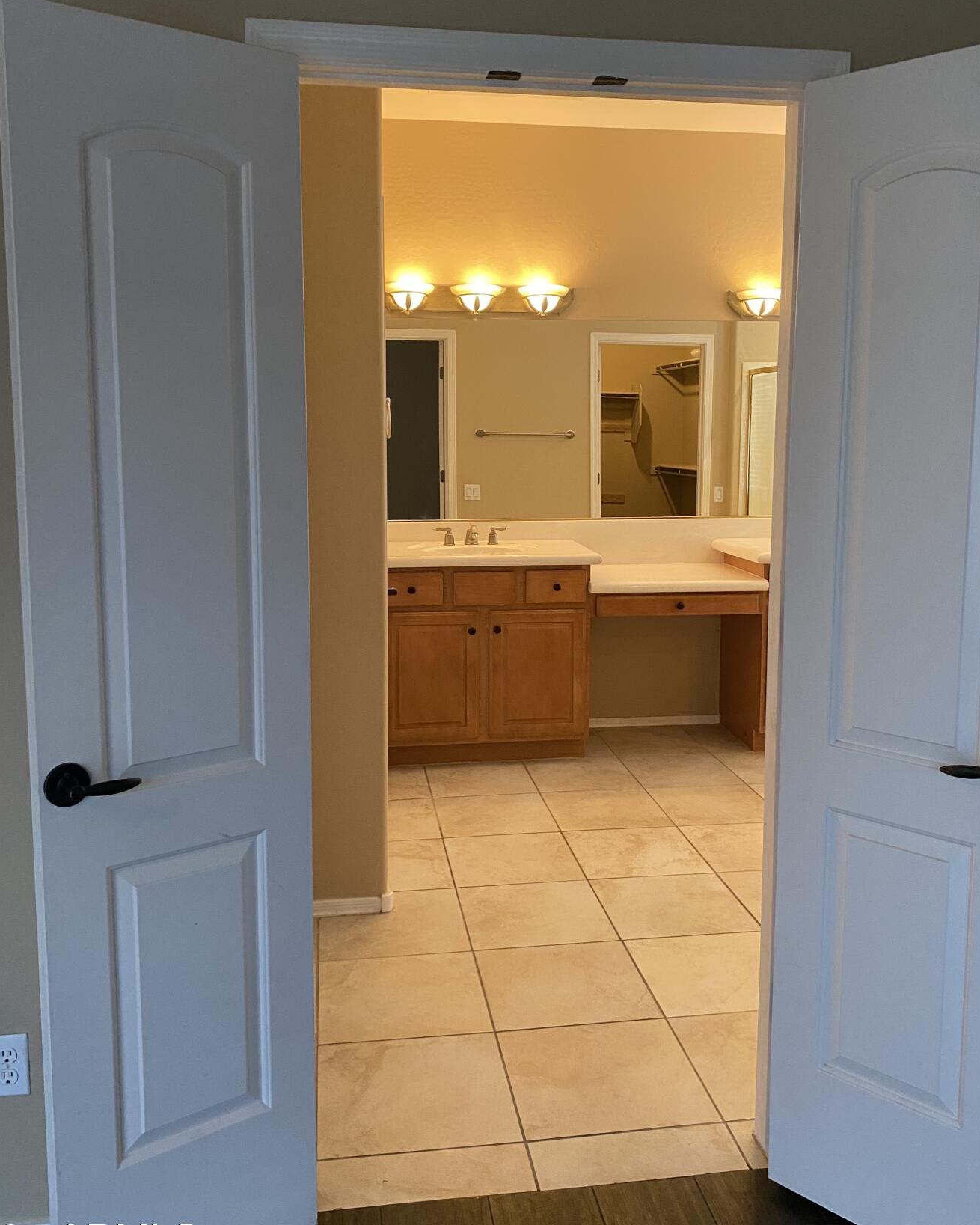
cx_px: 509
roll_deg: -0.3
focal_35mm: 31
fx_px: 1124
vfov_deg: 57.1
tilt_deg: -5.8
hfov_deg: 47.1
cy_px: 560
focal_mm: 4.25
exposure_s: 1/60
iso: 320
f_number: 1.8
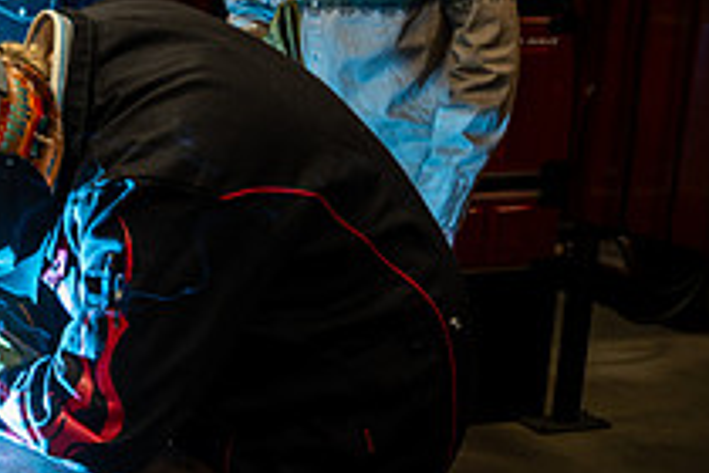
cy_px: 165
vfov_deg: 17.7
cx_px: -231
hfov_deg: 23.1
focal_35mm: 77
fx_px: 1516
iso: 64
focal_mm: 24
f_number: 5
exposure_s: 1/13
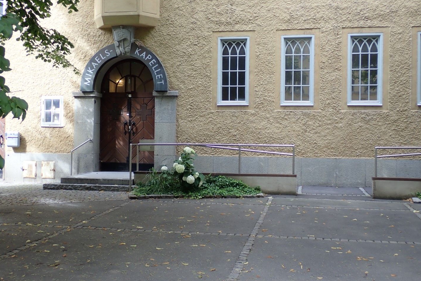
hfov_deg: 46.4
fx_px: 491
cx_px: 210
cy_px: 134
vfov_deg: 31.9
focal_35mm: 42
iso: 125
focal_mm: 7.34
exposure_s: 1/80
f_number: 2.8
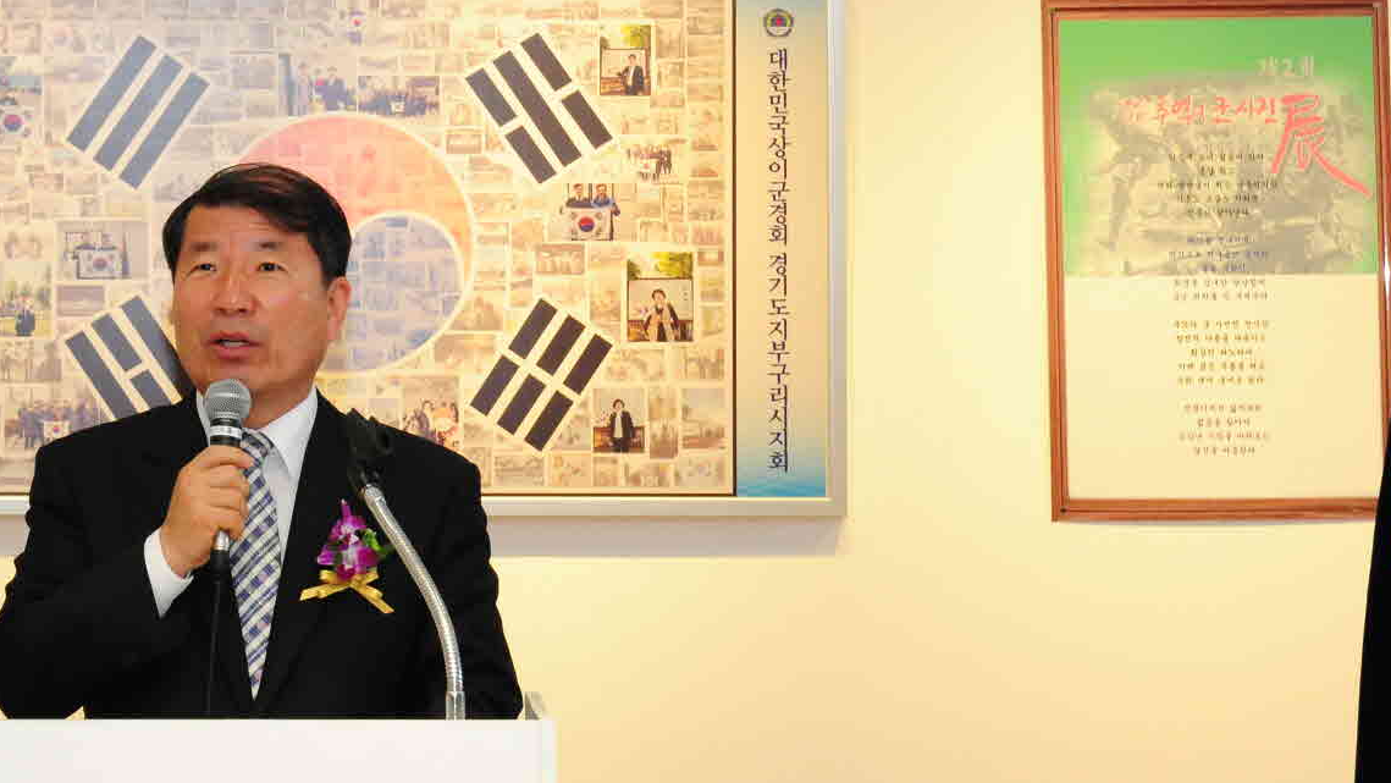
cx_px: 64
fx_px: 5644
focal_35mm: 153
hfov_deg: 13.9
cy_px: 46
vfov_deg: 7.9
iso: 1600
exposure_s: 1/60
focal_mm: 55
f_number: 8
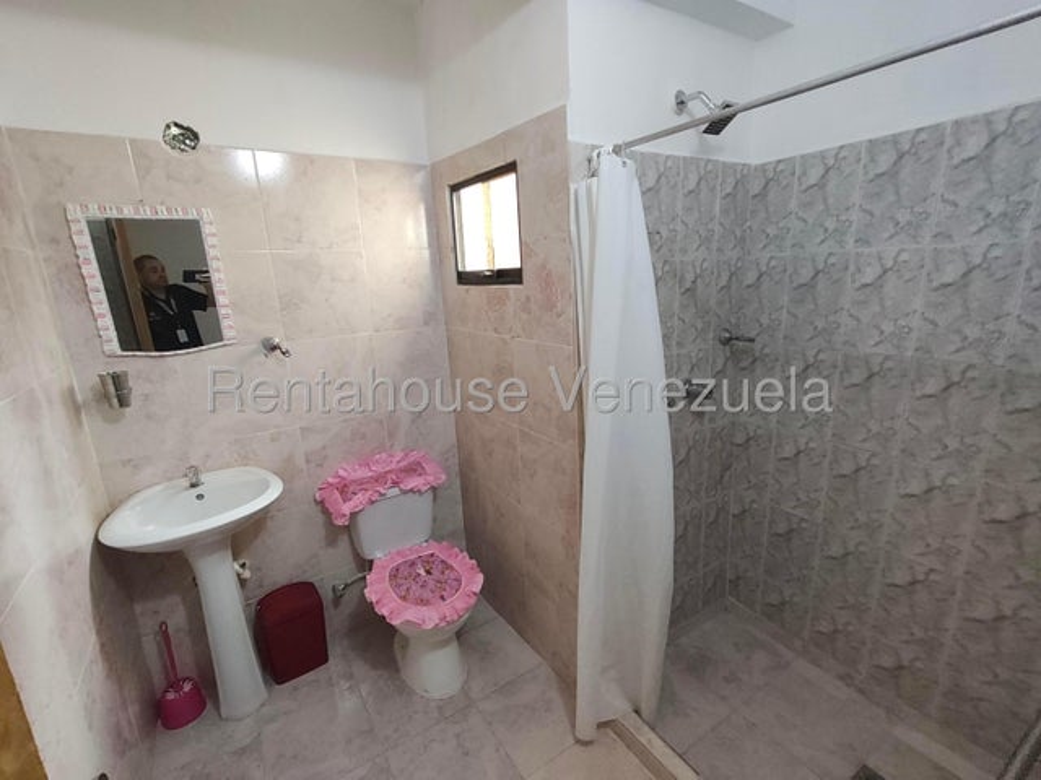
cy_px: 390
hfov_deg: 98.2
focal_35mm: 15
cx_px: 520
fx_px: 451
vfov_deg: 81.7
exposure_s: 1/60
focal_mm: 1.67
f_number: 2.2
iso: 500
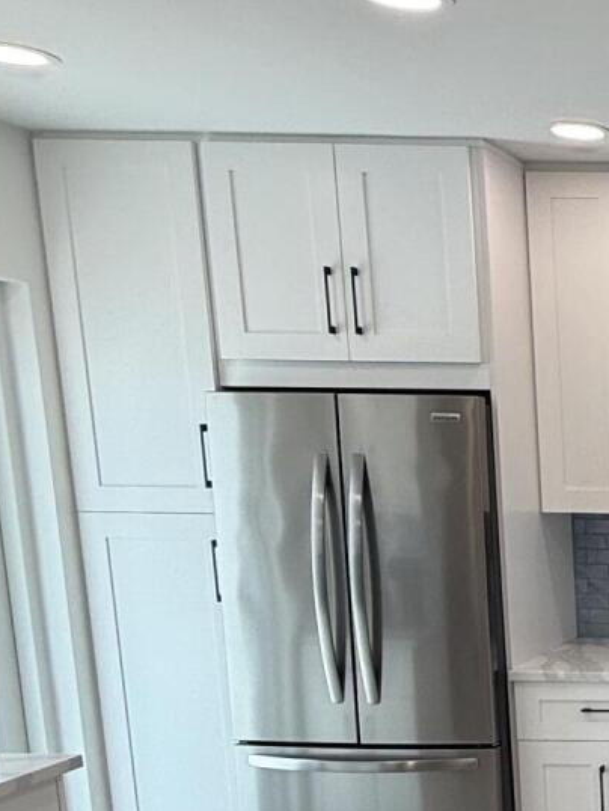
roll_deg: -1.5
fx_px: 1219
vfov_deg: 35.5
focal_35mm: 52
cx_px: 993
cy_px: 662
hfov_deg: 21.7
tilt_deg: -8.3
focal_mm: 2.22
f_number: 2.2
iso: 80
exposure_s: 1/120
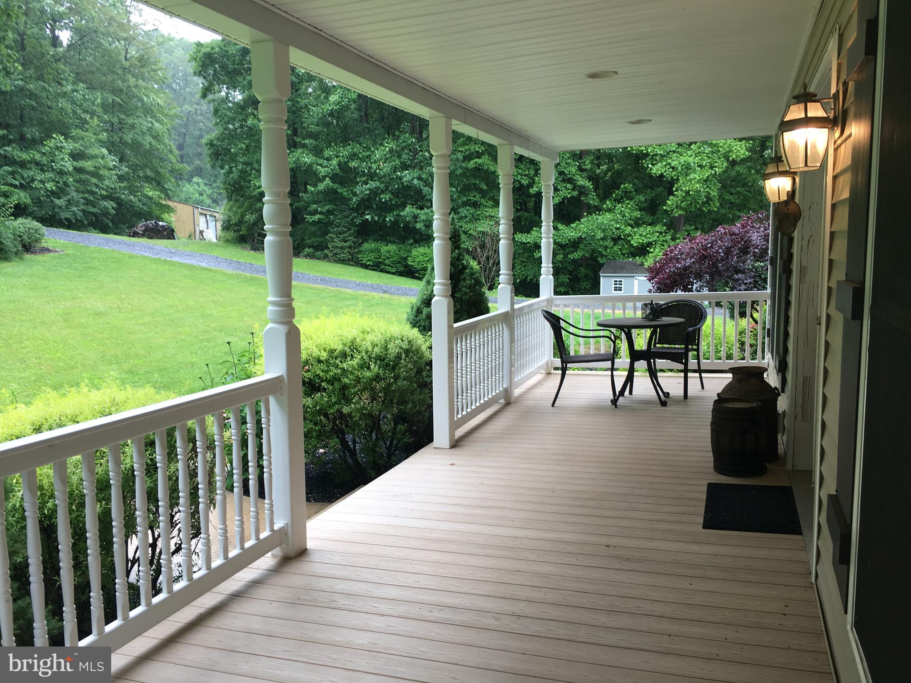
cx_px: 456
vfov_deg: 48.2
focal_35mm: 29
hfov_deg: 61.7
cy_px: 342
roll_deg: +0.9
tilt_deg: -7.2
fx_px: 763
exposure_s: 1/60
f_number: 2.2
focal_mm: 4.15
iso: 25
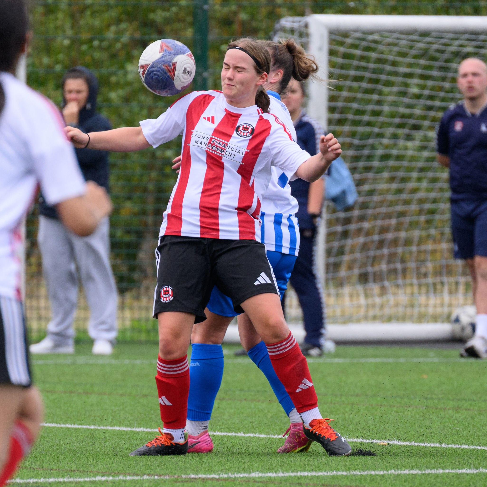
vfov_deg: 2.2
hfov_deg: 2.2
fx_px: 12956
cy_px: 366
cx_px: 262
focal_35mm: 814
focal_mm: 350
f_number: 5.3
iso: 1000
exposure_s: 1/1250
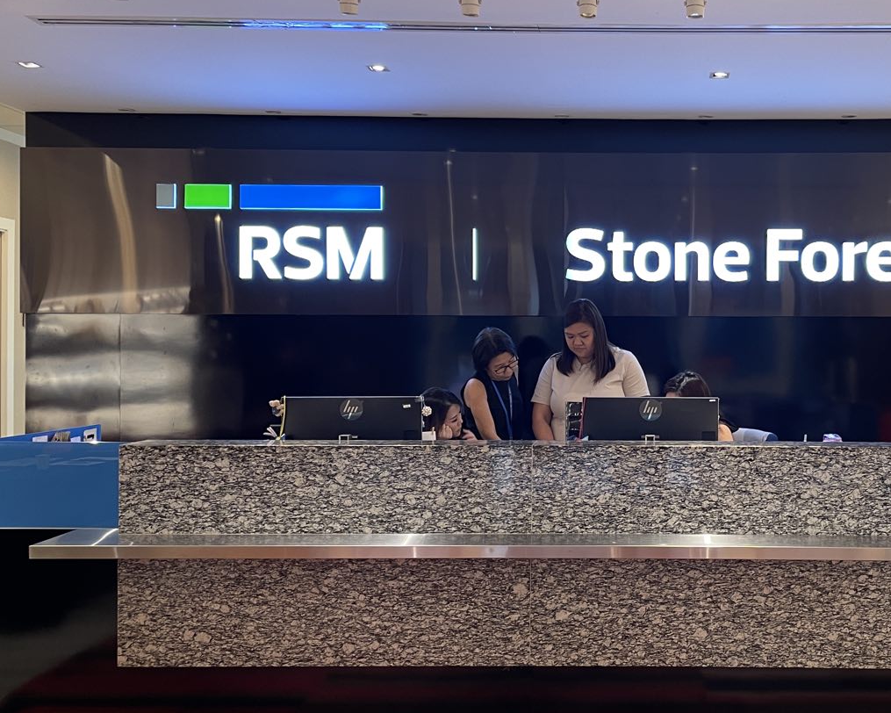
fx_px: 1055
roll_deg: -0.3
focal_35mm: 40
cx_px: 632
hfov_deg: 44.7
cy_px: 362
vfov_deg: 37.3
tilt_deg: -0.3
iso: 80
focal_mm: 4.2
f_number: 1.6
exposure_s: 1/50
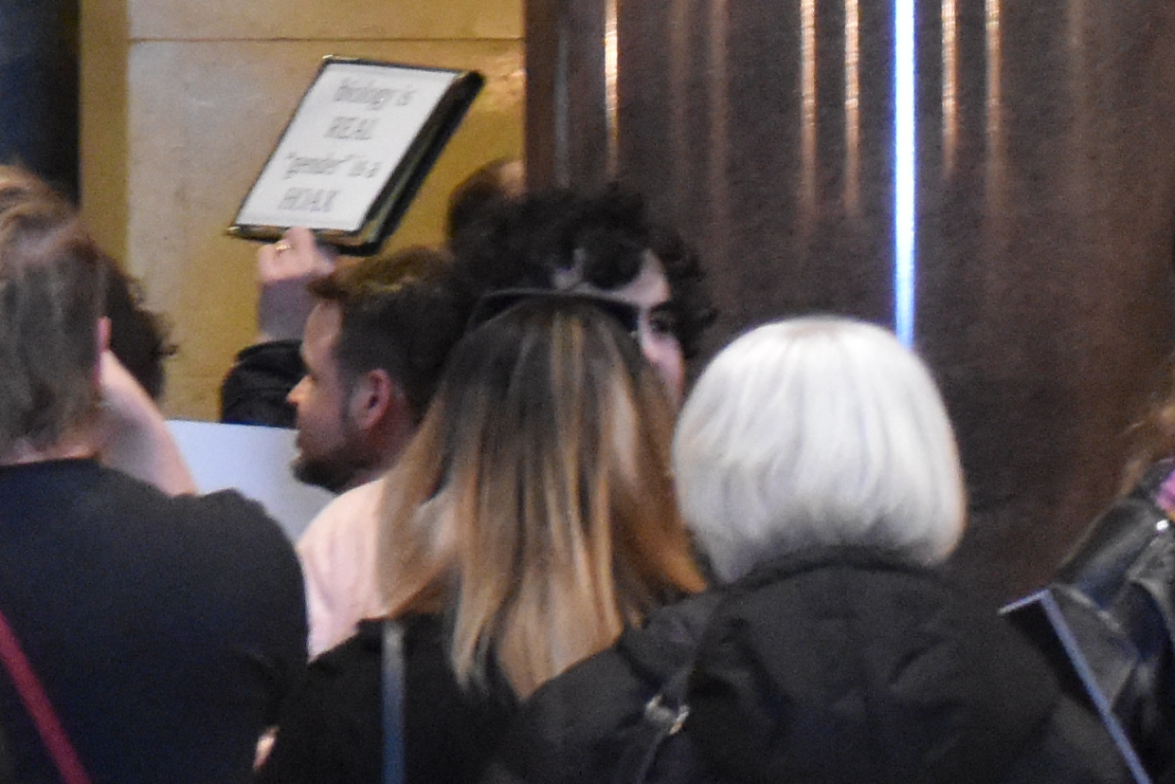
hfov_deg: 4.0
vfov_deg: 2.7
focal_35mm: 508
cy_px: -527
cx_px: -1202
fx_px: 16581
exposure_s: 1/125
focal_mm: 70
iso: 4000
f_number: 4.5
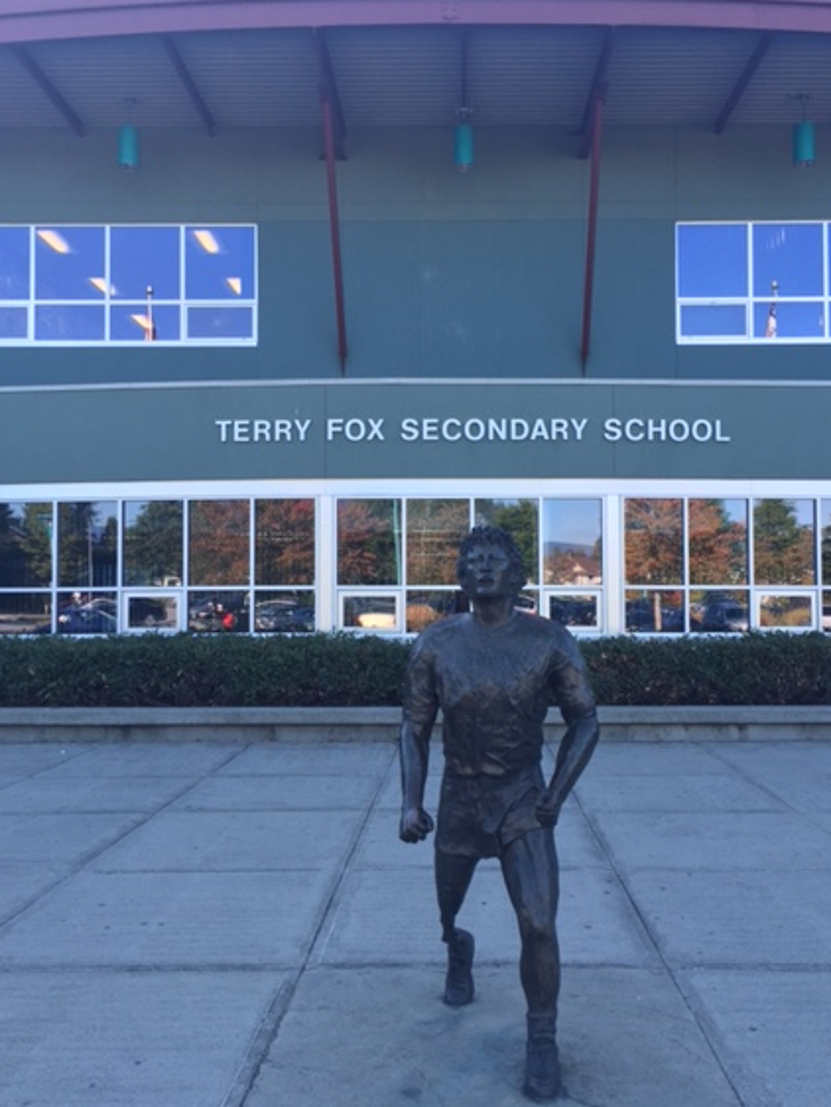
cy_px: 548
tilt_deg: +3.2
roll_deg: -0.7
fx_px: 1055
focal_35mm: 33
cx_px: 453
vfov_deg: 55.3
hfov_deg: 42.9
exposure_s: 1/250
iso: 32
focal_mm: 4.15
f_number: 2.2
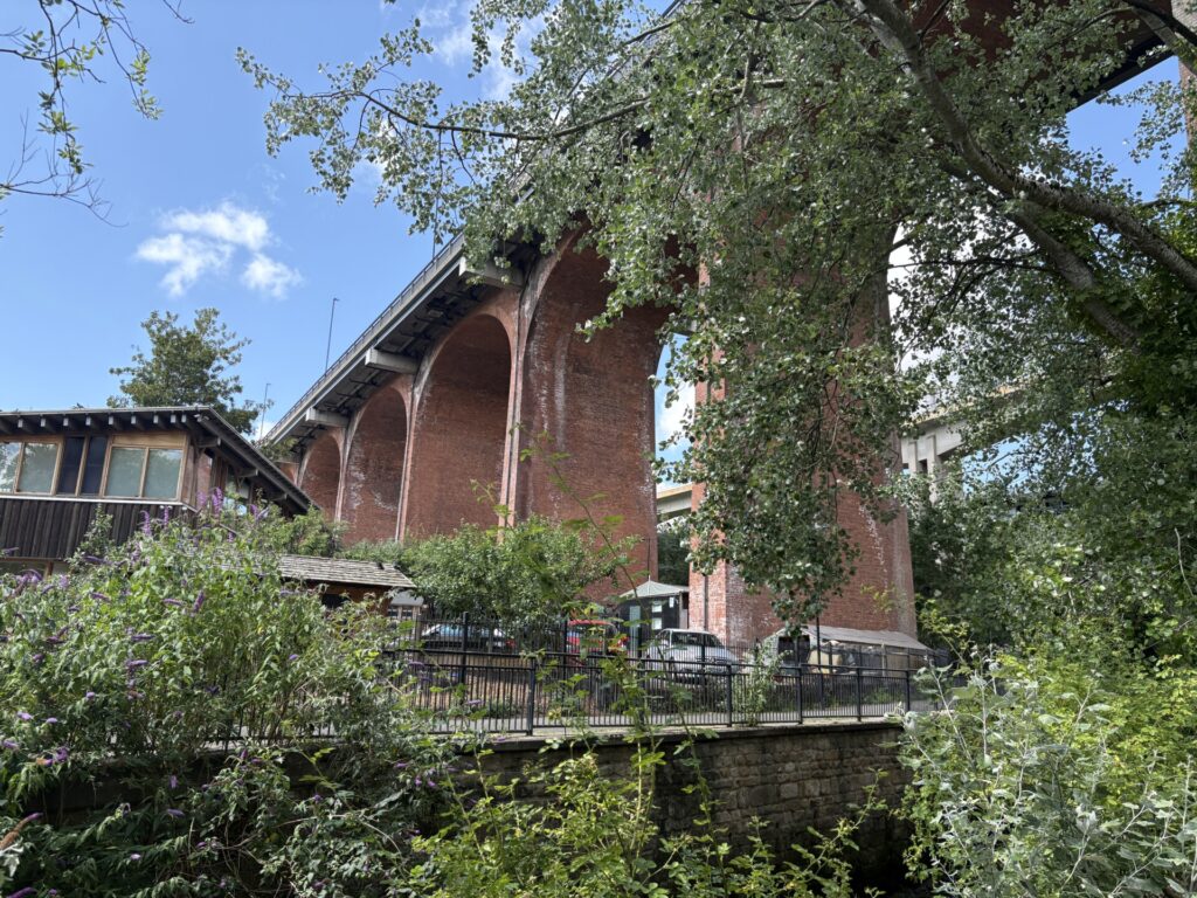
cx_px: 598
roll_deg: -1.1
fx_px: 899
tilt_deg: +15.0
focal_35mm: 26
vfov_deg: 53.1
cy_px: 449
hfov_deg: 67.3
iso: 64
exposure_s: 1/1263
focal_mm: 5.96
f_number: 1.6
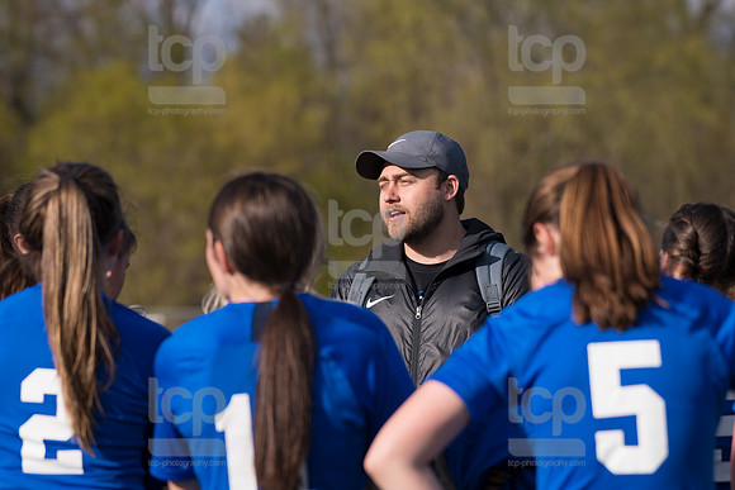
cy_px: 245
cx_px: 368
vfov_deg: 6.5
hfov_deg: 9.8
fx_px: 4288
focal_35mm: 210
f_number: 5.6
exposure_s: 1/1600
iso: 250
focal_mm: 210
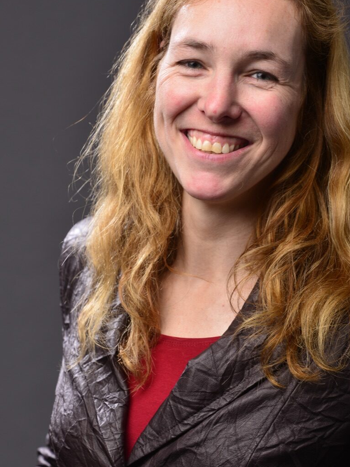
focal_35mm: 181
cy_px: 237
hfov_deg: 8.2
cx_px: 221
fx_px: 2440
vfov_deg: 10.9
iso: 100
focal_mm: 120
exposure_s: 1/200
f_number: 6.3
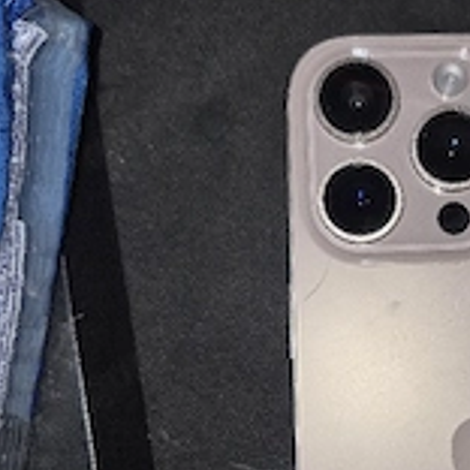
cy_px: 365
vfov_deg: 32.1
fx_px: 799
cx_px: 449
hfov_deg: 30.8
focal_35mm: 52
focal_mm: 5.4
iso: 40
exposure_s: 1/50
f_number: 1.8
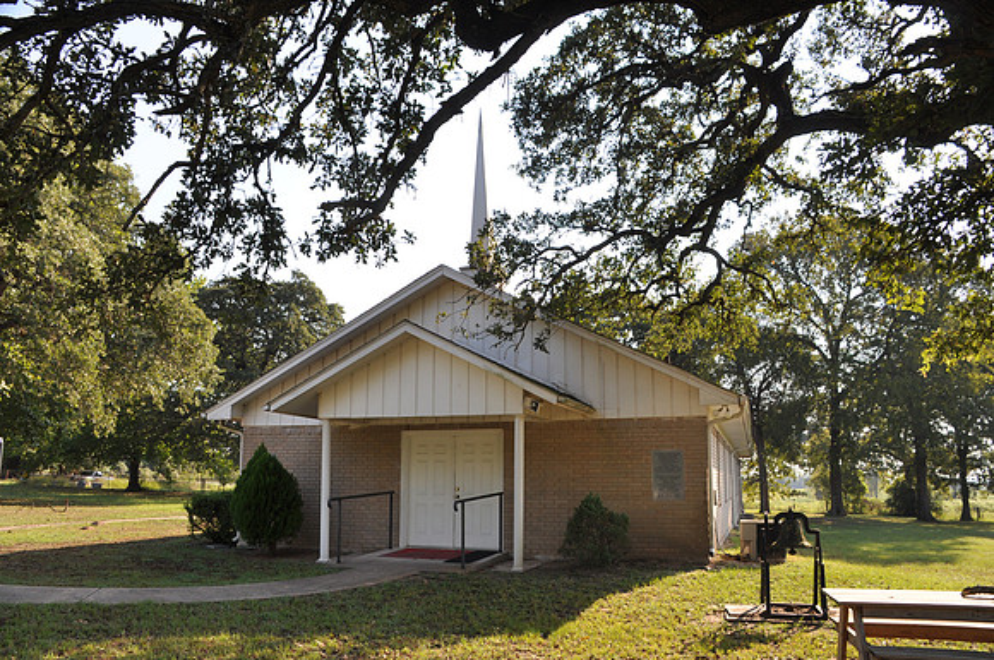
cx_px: 497
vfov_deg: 47.8
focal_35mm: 27
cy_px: 330
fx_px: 744
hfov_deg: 67.5
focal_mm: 18
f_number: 6.3
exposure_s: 1/200
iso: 200
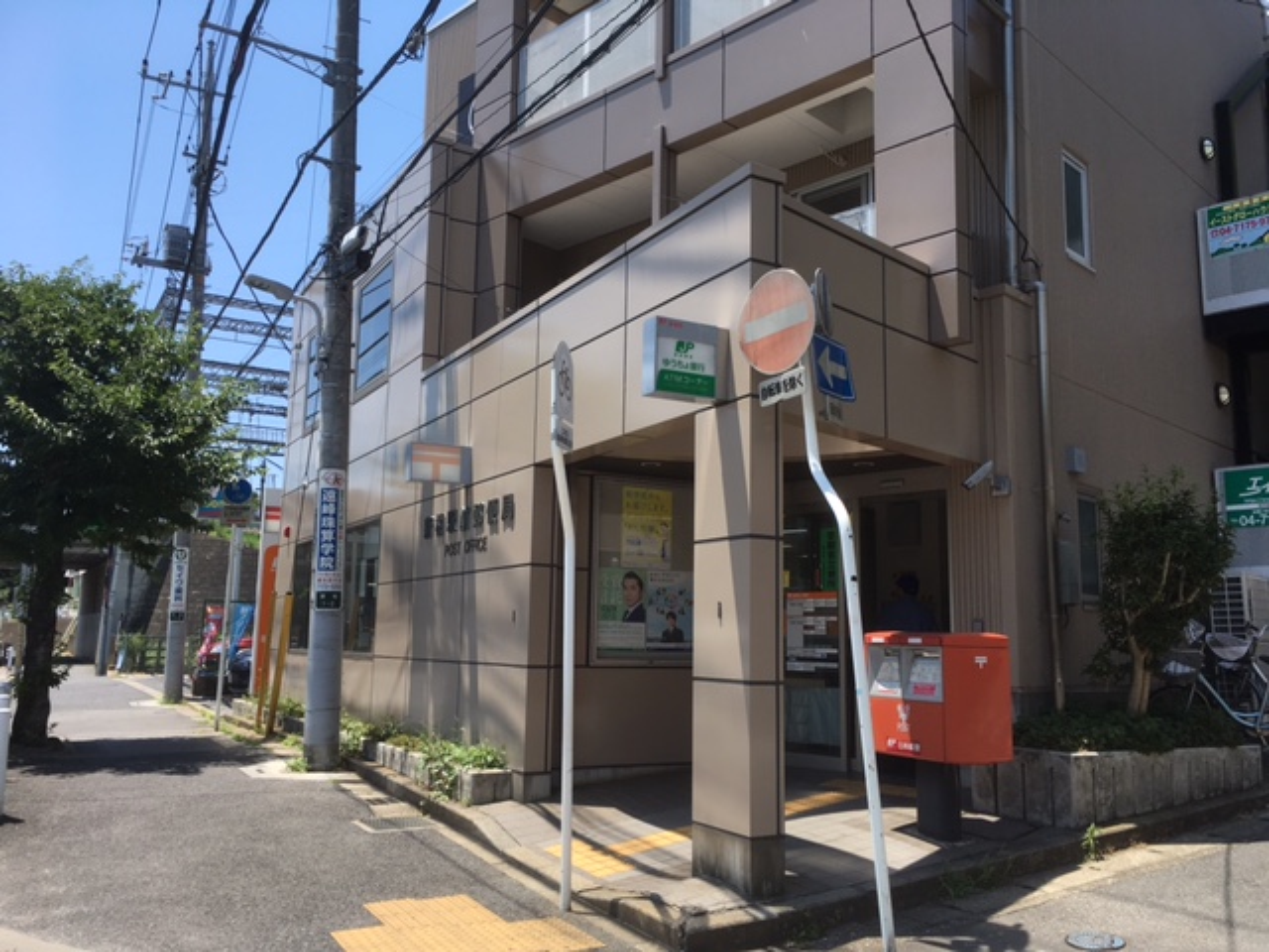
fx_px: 1063
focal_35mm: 29
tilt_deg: +7.2
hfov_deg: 61.7
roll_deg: -2.0
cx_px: 634
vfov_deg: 48.2
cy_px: 476
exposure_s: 1/950
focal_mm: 4.15
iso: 25
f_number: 2.2
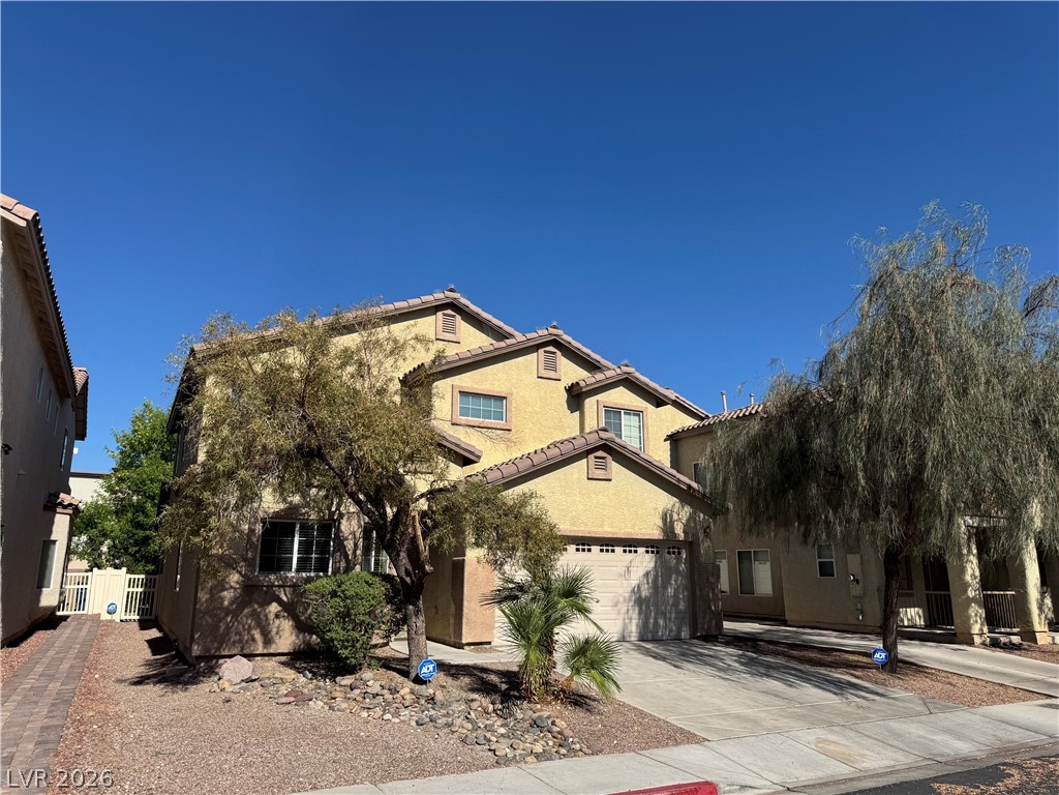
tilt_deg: +15.8
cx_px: 530
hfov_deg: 71.6
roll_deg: -0.8
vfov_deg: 56.8
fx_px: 734
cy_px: 398
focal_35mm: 24
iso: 80
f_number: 1.78
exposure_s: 1/6410
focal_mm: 6.76
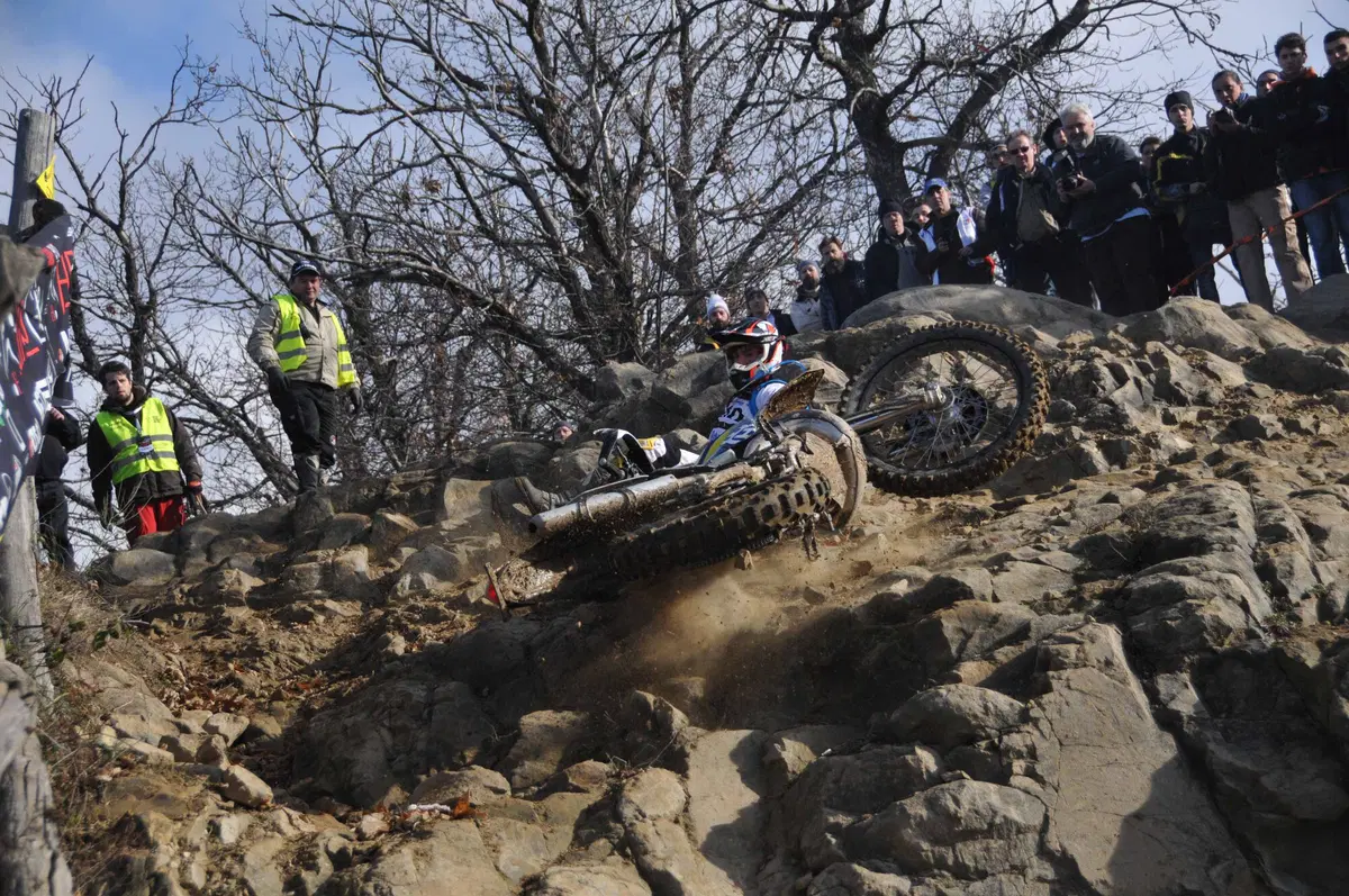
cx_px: 674
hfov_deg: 27.0
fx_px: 2807
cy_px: 448
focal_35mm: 75
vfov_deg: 18.1
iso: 800
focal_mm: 50
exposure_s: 1/6400
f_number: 4.8
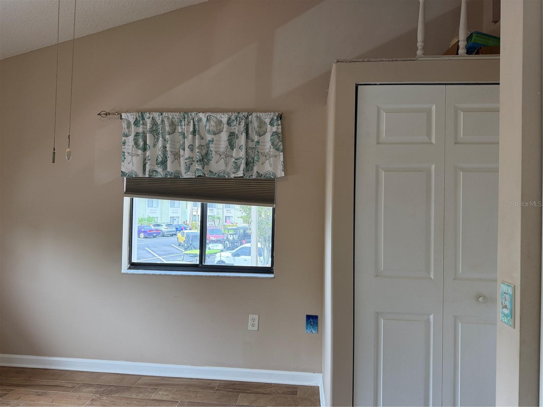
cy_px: 204
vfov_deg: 56.8
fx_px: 376
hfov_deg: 71.6
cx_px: 272
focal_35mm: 24
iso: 125
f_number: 1.78
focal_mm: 6.76
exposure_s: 1/199
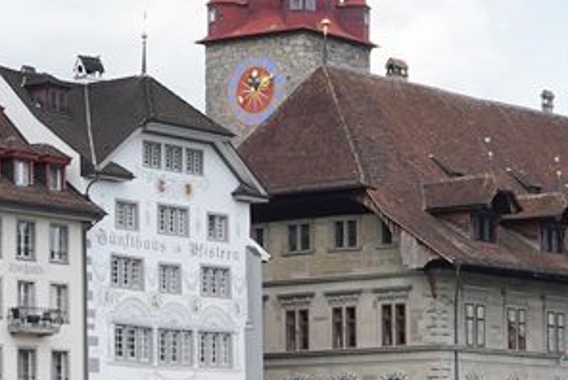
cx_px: 547
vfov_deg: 8.4
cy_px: 424
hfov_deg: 12.5
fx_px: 2558
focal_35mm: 162
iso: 500
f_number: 14
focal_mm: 24
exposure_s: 1/320
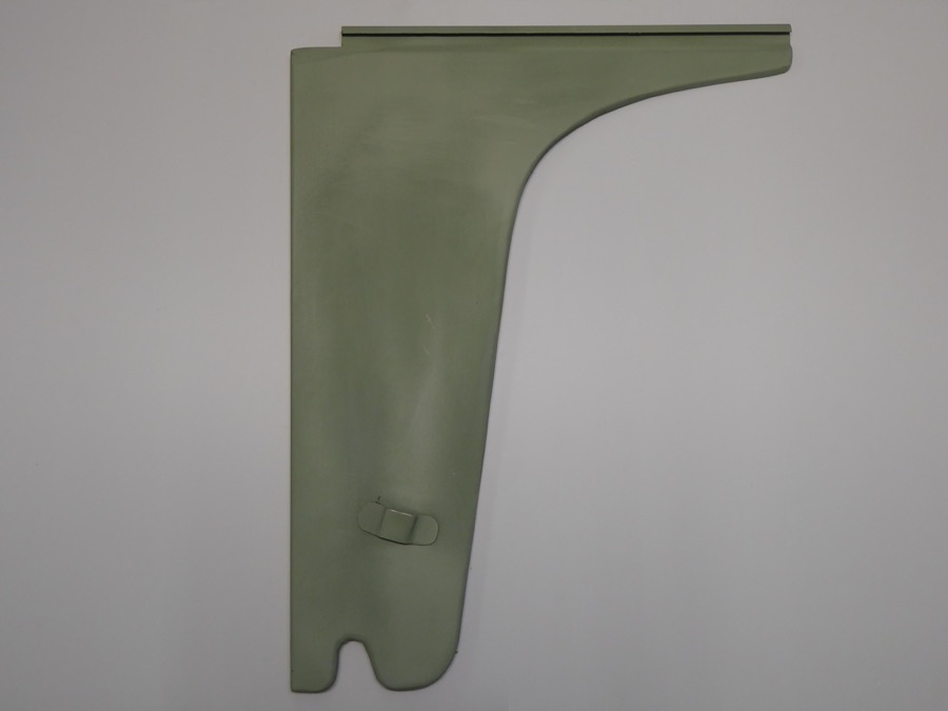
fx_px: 931
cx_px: 474
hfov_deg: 54.0
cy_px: 356
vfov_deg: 41.8
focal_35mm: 34
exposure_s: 1/60
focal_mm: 5.8
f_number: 3.6
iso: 200
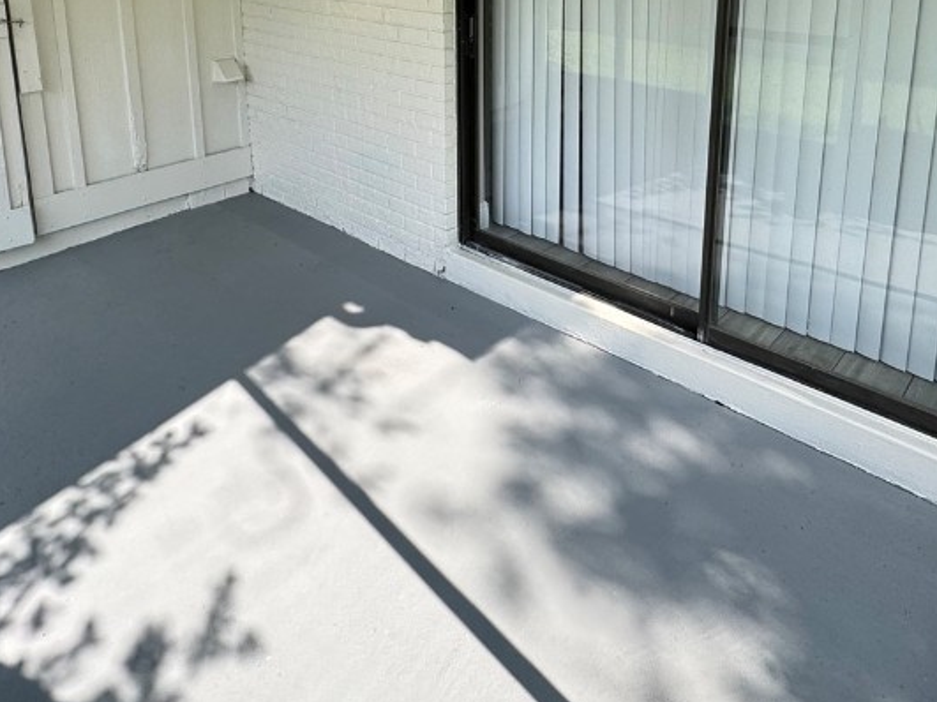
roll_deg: -0.5
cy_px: 63
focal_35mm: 27
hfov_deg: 65.1
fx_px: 731
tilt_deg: -13.3
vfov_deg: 46.1
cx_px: 531
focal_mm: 2.22
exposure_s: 1/252
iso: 40
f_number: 2.2
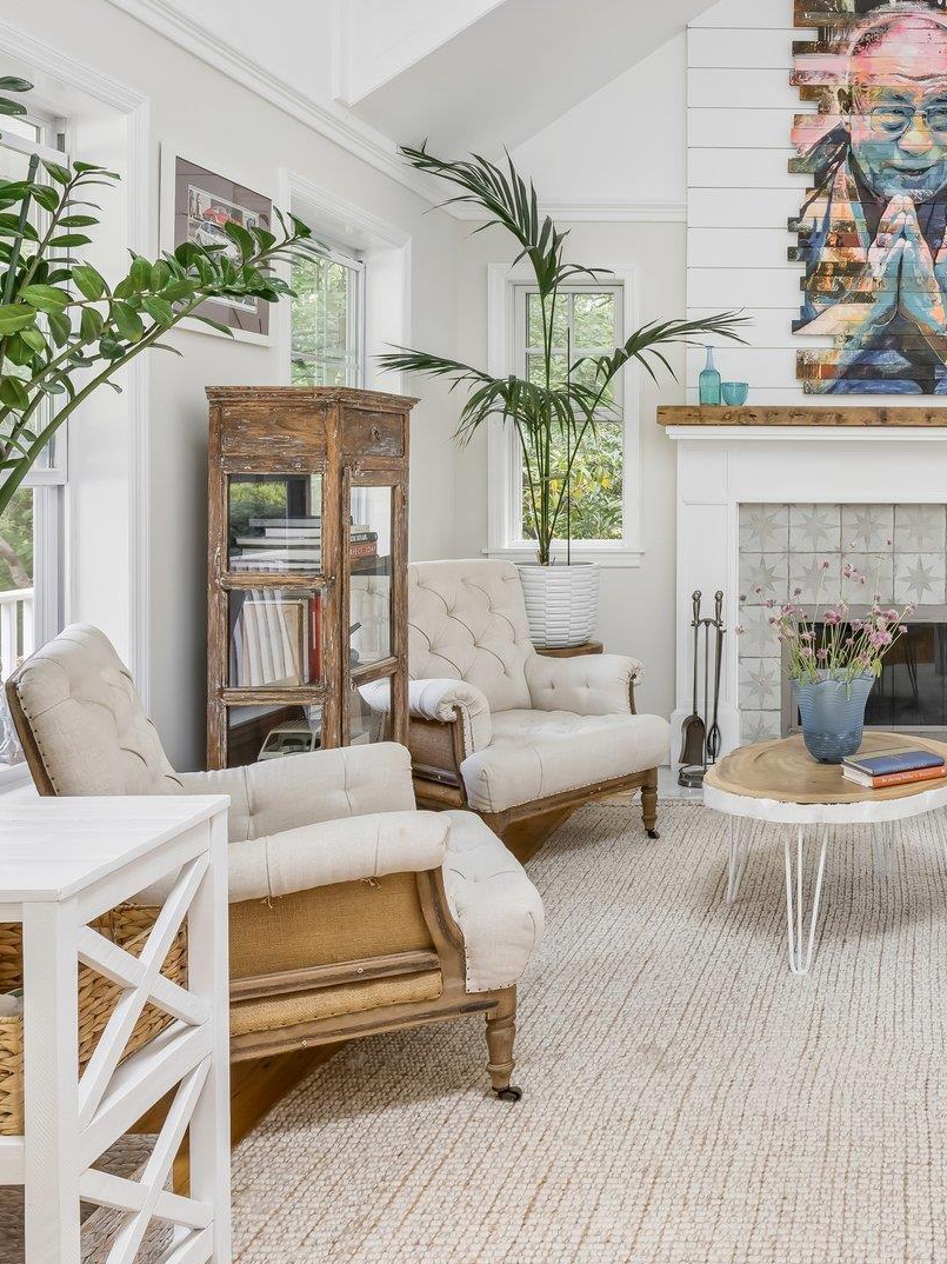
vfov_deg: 53.5
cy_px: 482
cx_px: 900
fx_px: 1238
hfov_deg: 38.2
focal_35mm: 34
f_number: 9
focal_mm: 18.5
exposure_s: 1/10
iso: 250
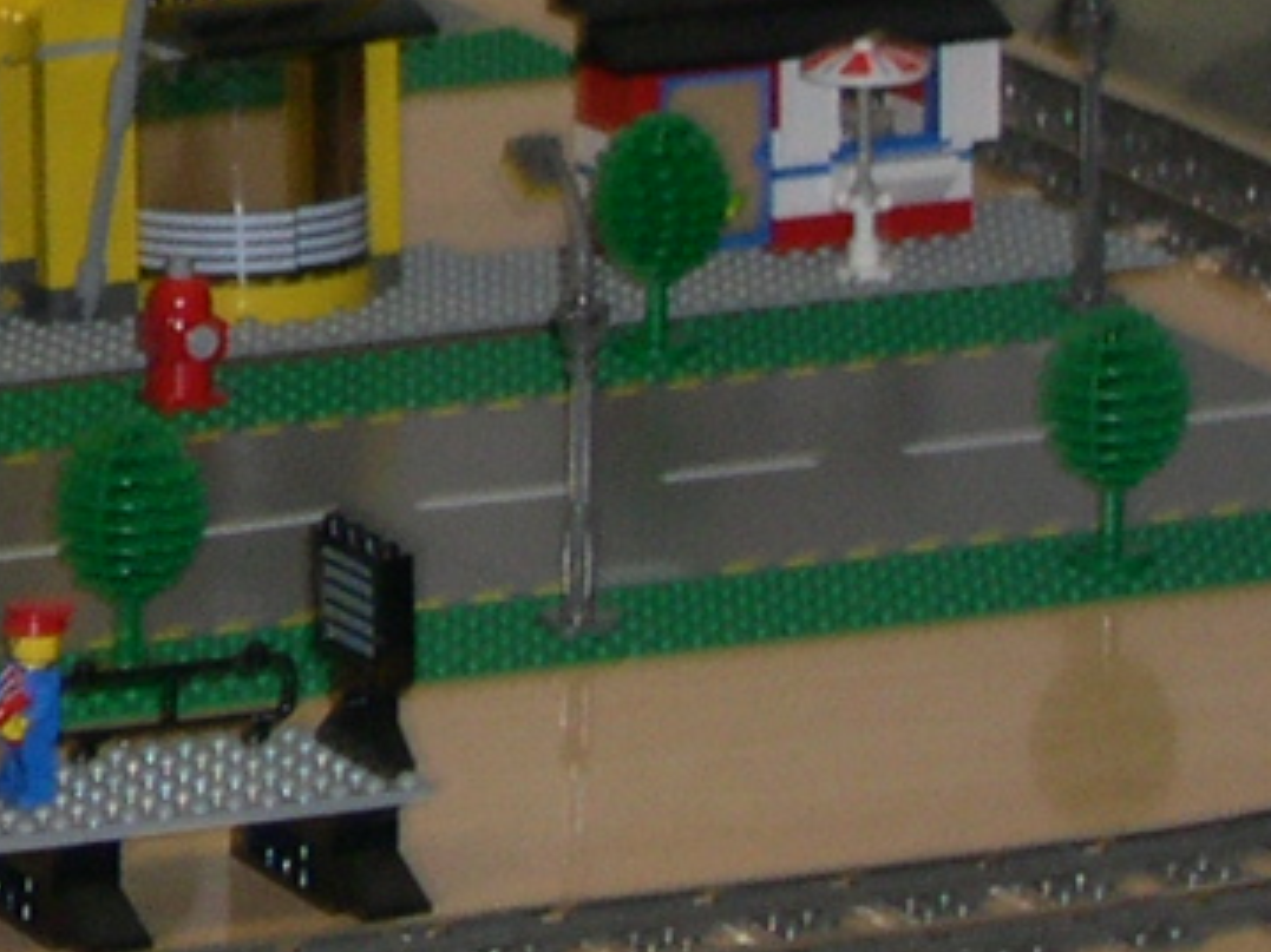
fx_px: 11782
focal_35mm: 321
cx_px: -1264
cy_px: -464
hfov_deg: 6.0
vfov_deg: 4.6
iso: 170
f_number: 3.8
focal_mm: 15.3
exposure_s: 1/60
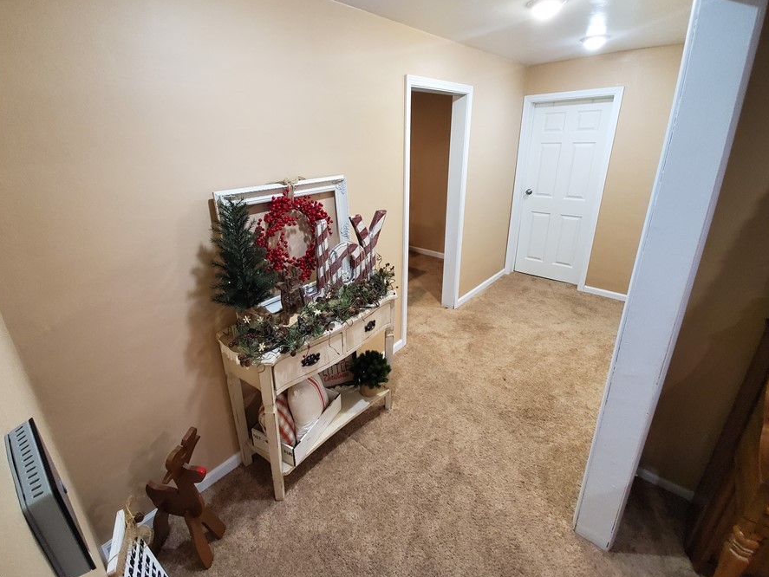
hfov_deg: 97.9
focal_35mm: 15
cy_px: 262
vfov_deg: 81.6
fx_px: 333
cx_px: 354
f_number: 2.2
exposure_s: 1/59
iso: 500
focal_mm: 1.8
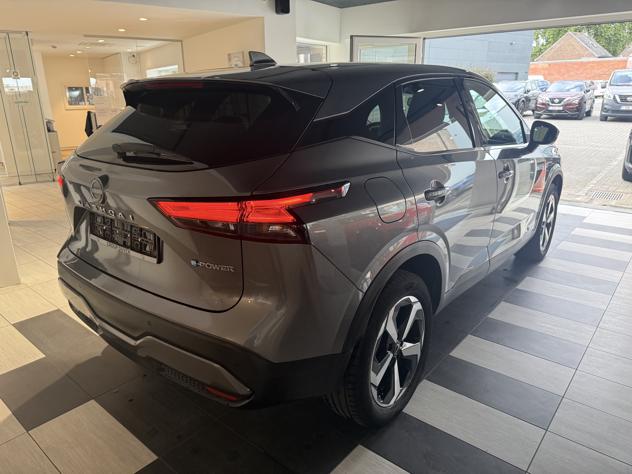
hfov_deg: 71.6
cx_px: 316
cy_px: 237
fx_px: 438
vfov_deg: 56.8
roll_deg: +0.7
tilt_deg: -16.5
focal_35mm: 24
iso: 200
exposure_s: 1/112
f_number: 1.78
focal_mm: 6.76
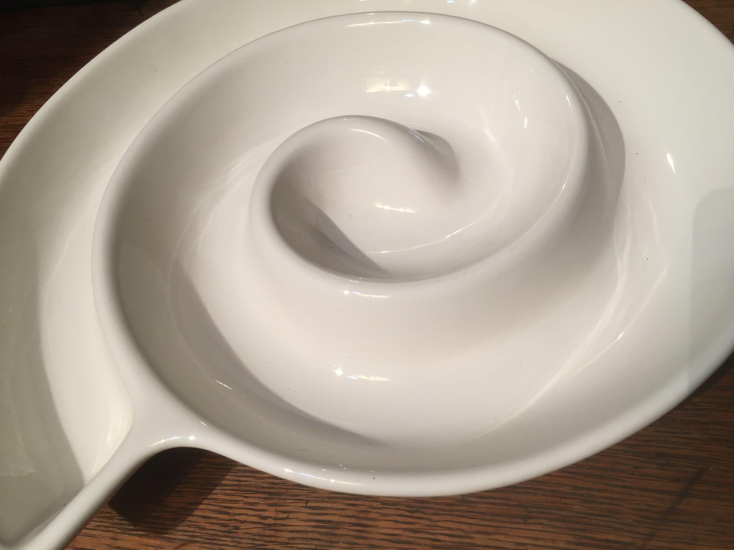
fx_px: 615
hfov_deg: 61.7
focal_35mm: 29
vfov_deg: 48.2
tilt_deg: -56.0
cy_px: 275
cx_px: 367
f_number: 2.2
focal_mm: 4.15
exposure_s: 1/33
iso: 125
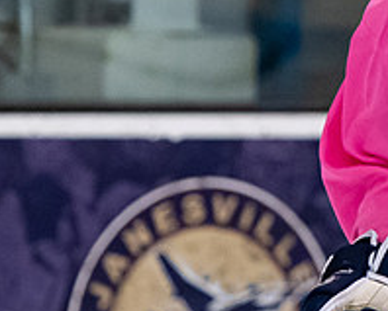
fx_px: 12466
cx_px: 572
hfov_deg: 1.8
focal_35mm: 1084
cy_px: -166
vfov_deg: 1.4
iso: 2000
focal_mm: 170
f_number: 3.5
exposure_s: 1/800
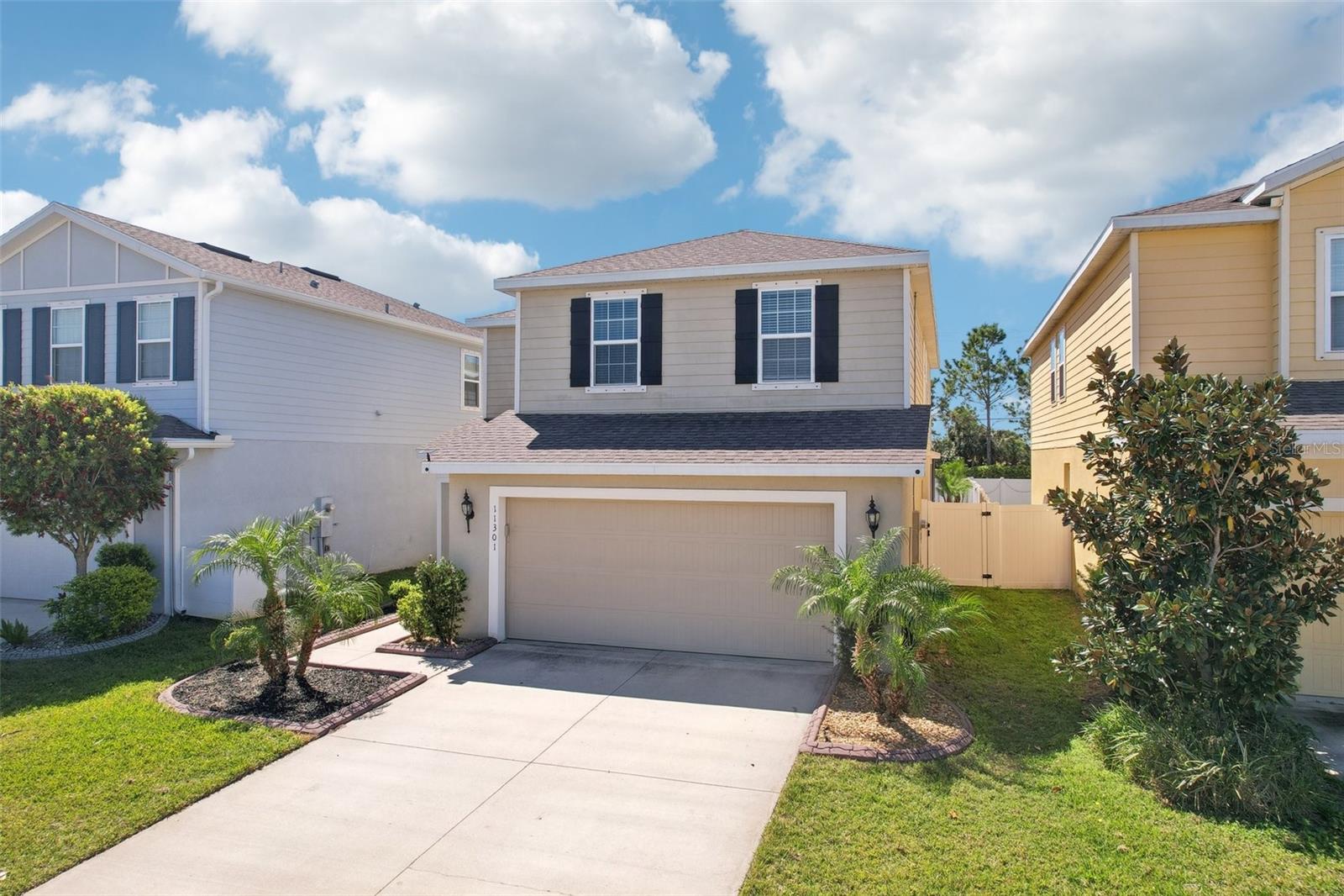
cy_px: 448
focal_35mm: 22
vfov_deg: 57.2
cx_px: 672
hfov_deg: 78.6
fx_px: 821
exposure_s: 1/400
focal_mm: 8.4
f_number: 2.8
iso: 100
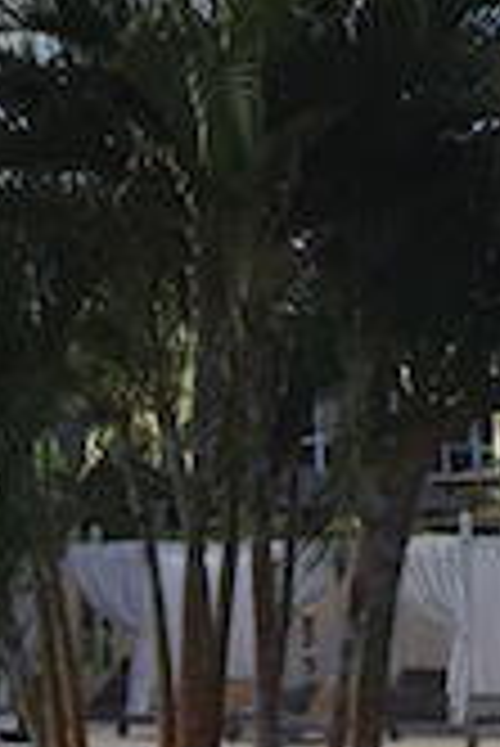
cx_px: -766
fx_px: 2640
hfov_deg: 9.4
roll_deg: -0.1
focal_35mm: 127
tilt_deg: +0.3
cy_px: 524
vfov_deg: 16.1
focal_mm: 4.15
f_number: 2.2
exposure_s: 1/942
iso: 32
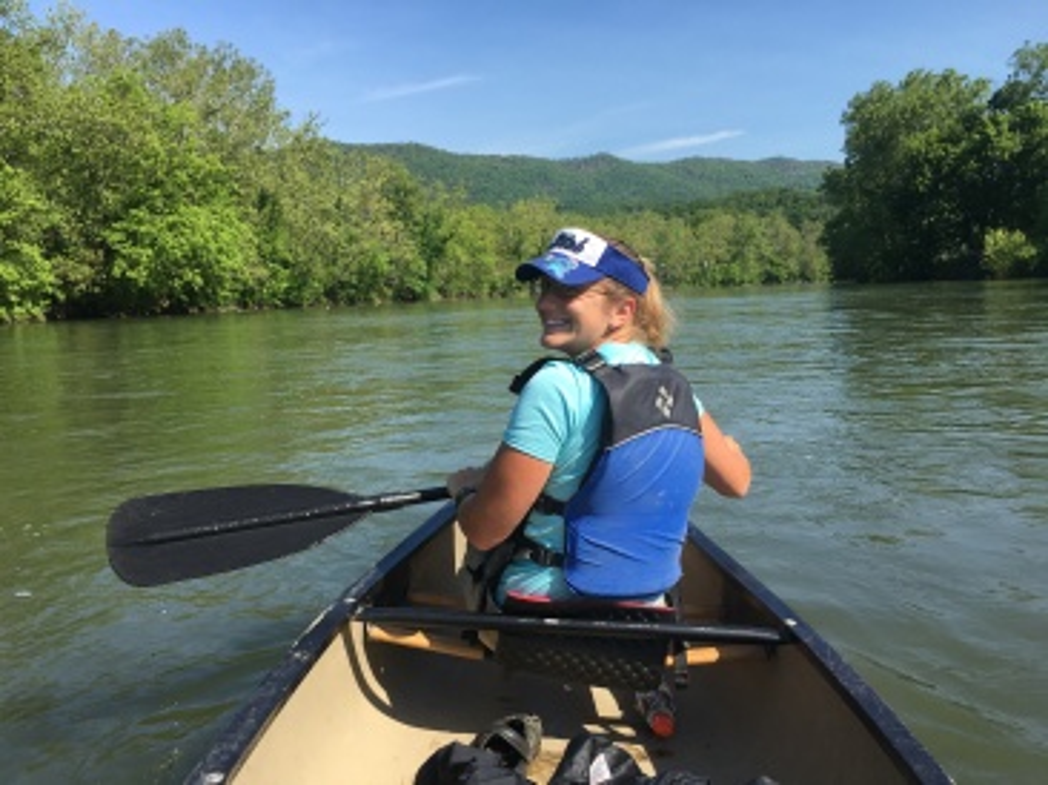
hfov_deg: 61.7
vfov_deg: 48.2
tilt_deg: -6.0
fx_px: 877
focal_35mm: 29
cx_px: 524
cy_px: 392
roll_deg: +2.5
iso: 25
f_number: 2.2
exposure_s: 1/1166
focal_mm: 4.15
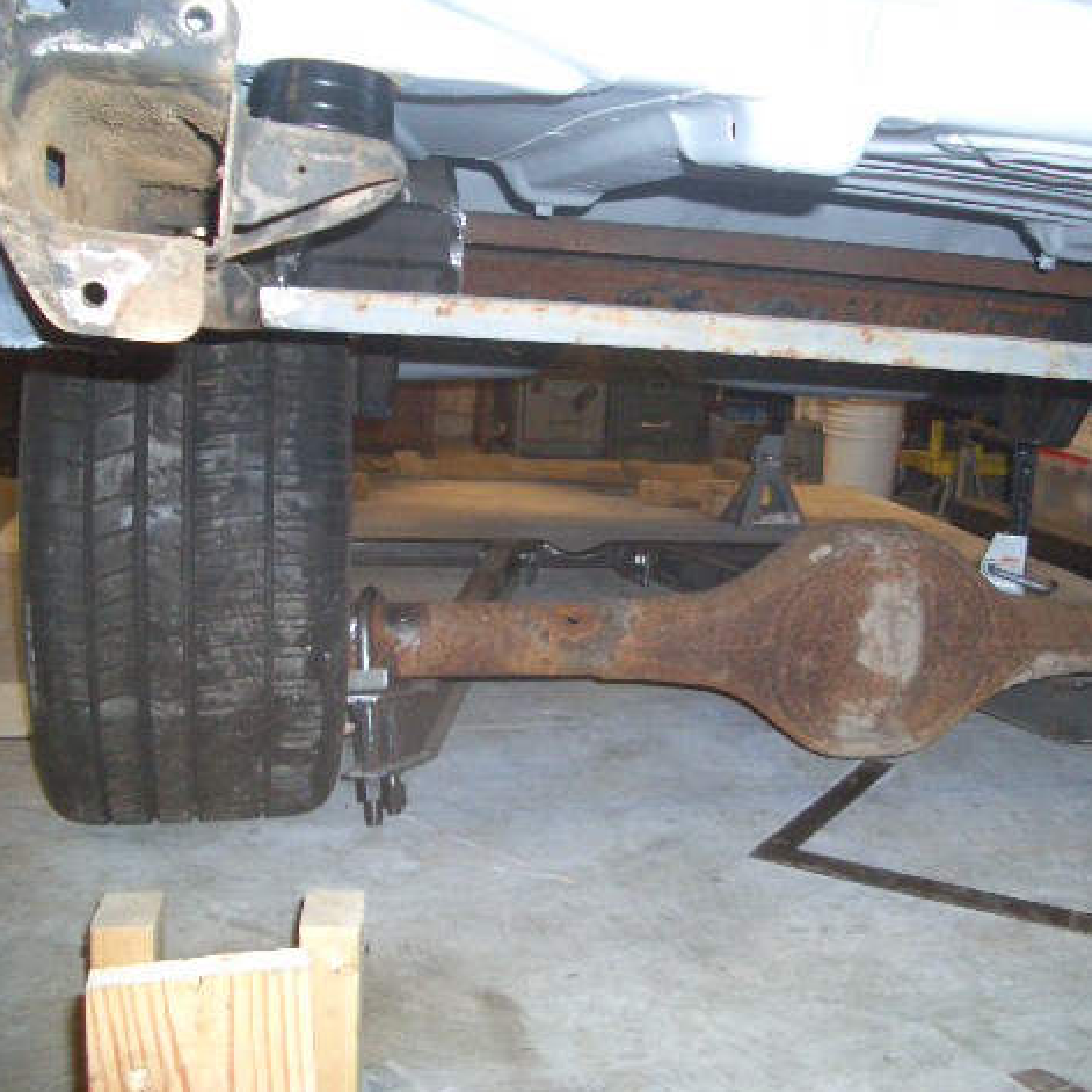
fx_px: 1499
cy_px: 549
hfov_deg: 39.5
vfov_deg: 40.0
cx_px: 735
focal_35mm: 42
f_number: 2.6
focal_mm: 5.8
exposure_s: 1/60
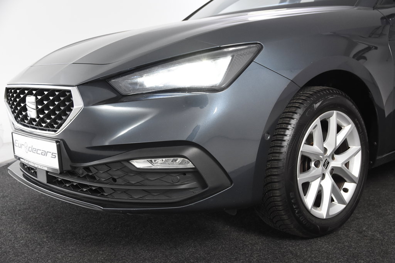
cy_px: 132
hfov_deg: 46.4
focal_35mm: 42
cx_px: 198
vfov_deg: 31.9
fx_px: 461
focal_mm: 28
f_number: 4.5
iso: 1600
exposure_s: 1/80
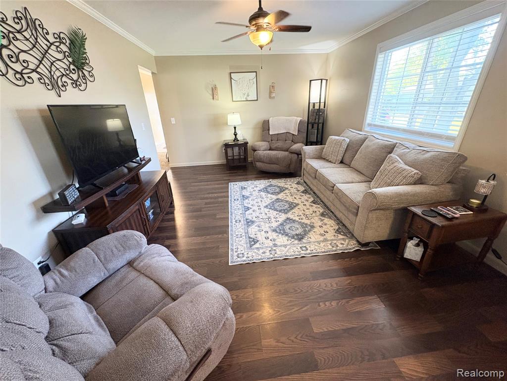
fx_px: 205
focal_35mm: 14
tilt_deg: -23.0
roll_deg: +2.3
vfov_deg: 85.7
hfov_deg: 102.1
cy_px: 190
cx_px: 254
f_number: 2.2
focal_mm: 2.22
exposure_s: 1/60
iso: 500
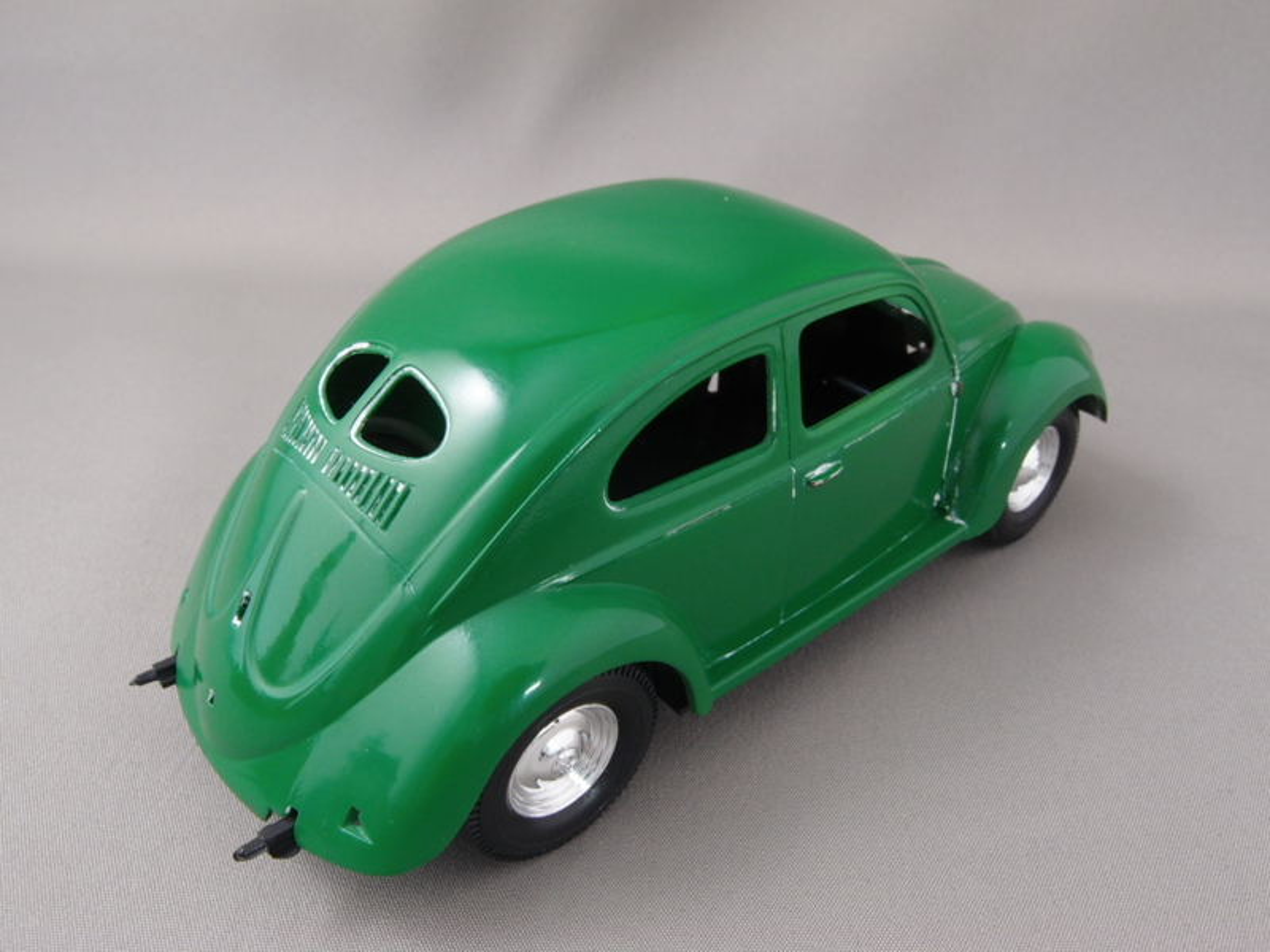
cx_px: 635
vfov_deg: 49.7
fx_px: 1027
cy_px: 476
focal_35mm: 28
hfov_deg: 63.4
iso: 100
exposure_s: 1.6
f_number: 8
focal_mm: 6
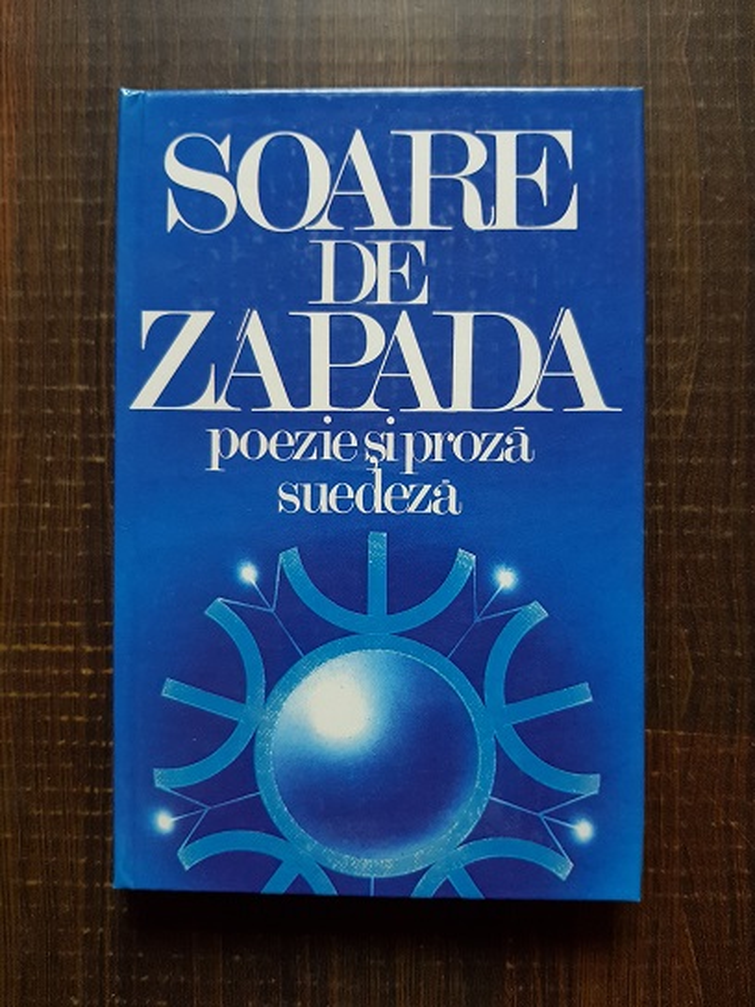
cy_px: 504
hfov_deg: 53.1
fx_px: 756
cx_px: 378
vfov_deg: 67.3
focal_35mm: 26
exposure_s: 1/50
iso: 320
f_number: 1.7
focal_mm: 4.3
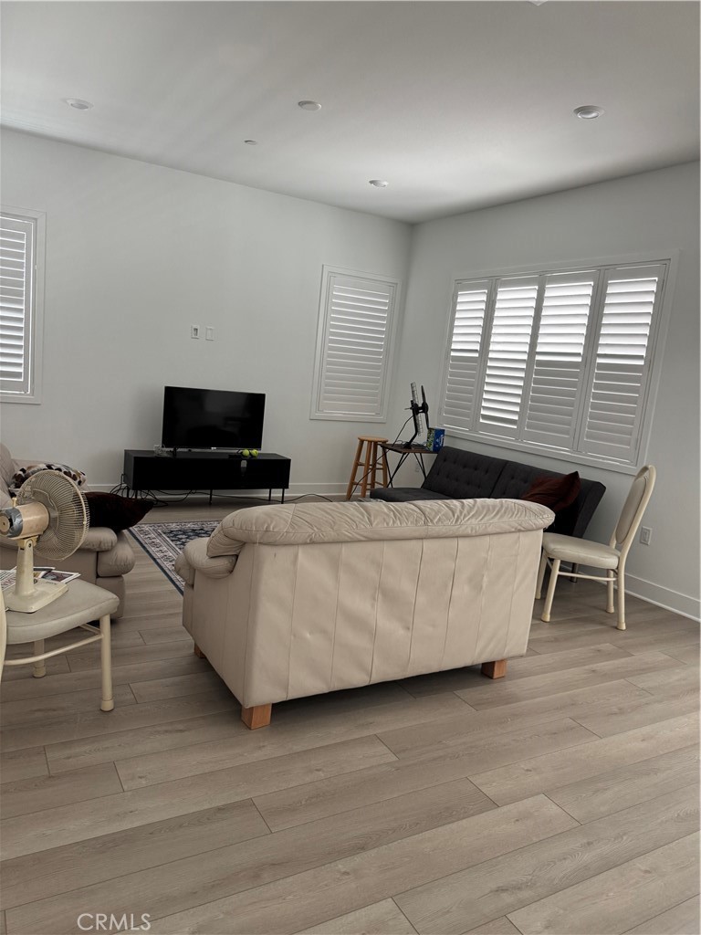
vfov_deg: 71.6
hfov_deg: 56.8
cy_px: 468
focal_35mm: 24
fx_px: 648
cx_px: 350
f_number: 1.78
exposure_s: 1/121
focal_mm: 6.76
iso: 200
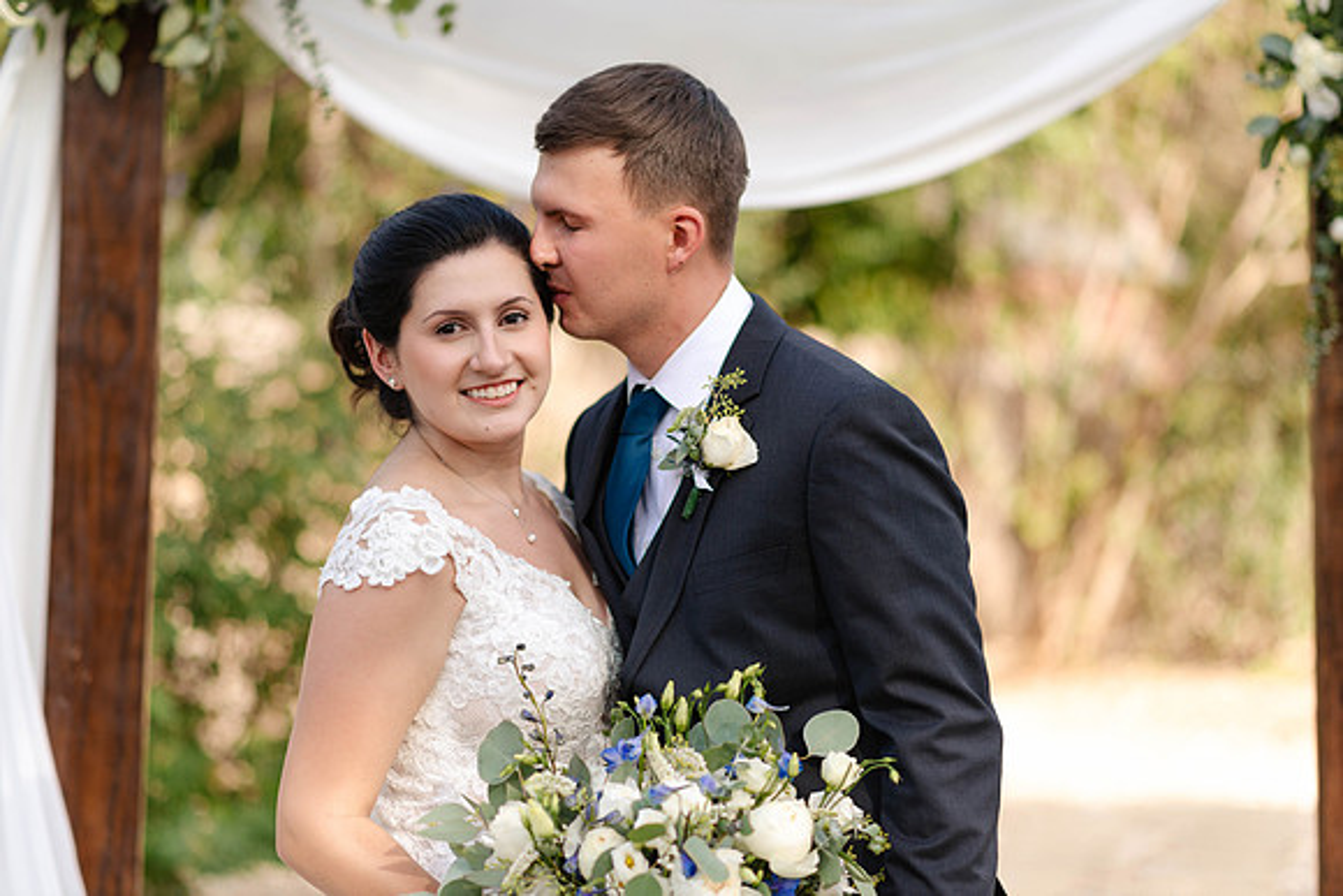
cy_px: 448
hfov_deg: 23.9
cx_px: 672
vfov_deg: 16.1
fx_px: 3172
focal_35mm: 85
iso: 400
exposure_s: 1/4000
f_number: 1.8
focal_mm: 85
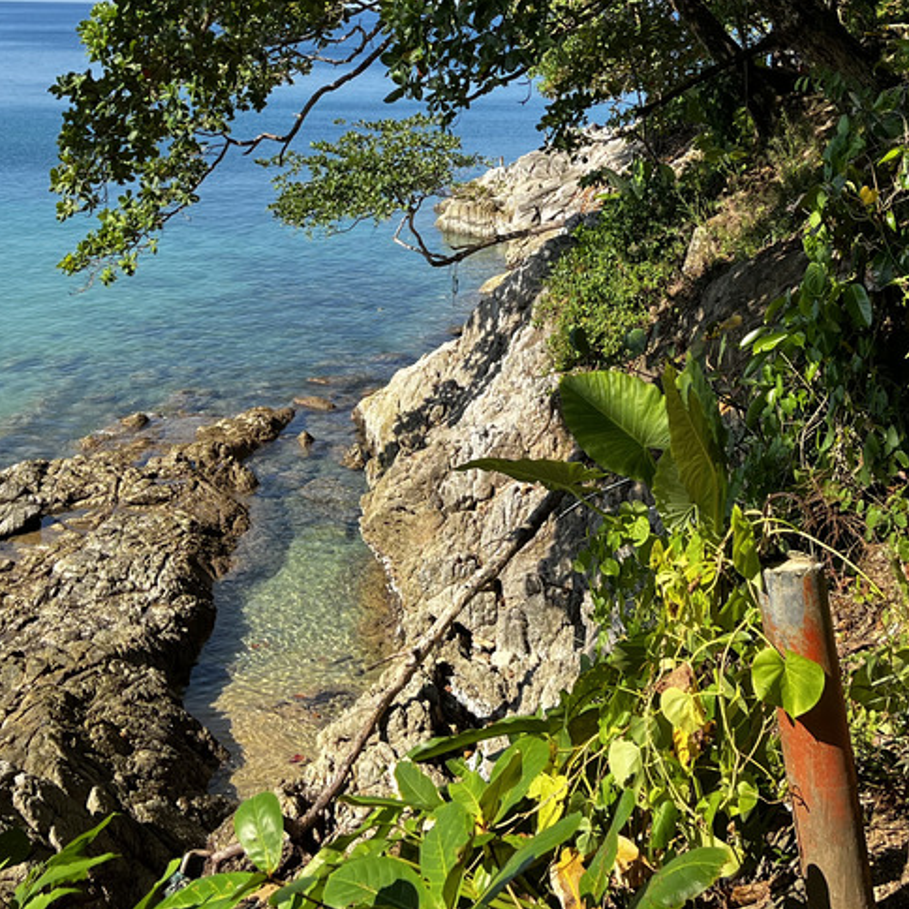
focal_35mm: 57
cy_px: 160
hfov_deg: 30.0
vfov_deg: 29.3
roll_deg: -0.6
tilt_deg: -5.1
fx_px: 1693
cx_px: 400
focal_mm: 5.7
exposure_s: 1/2165
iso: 50
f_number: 1.5
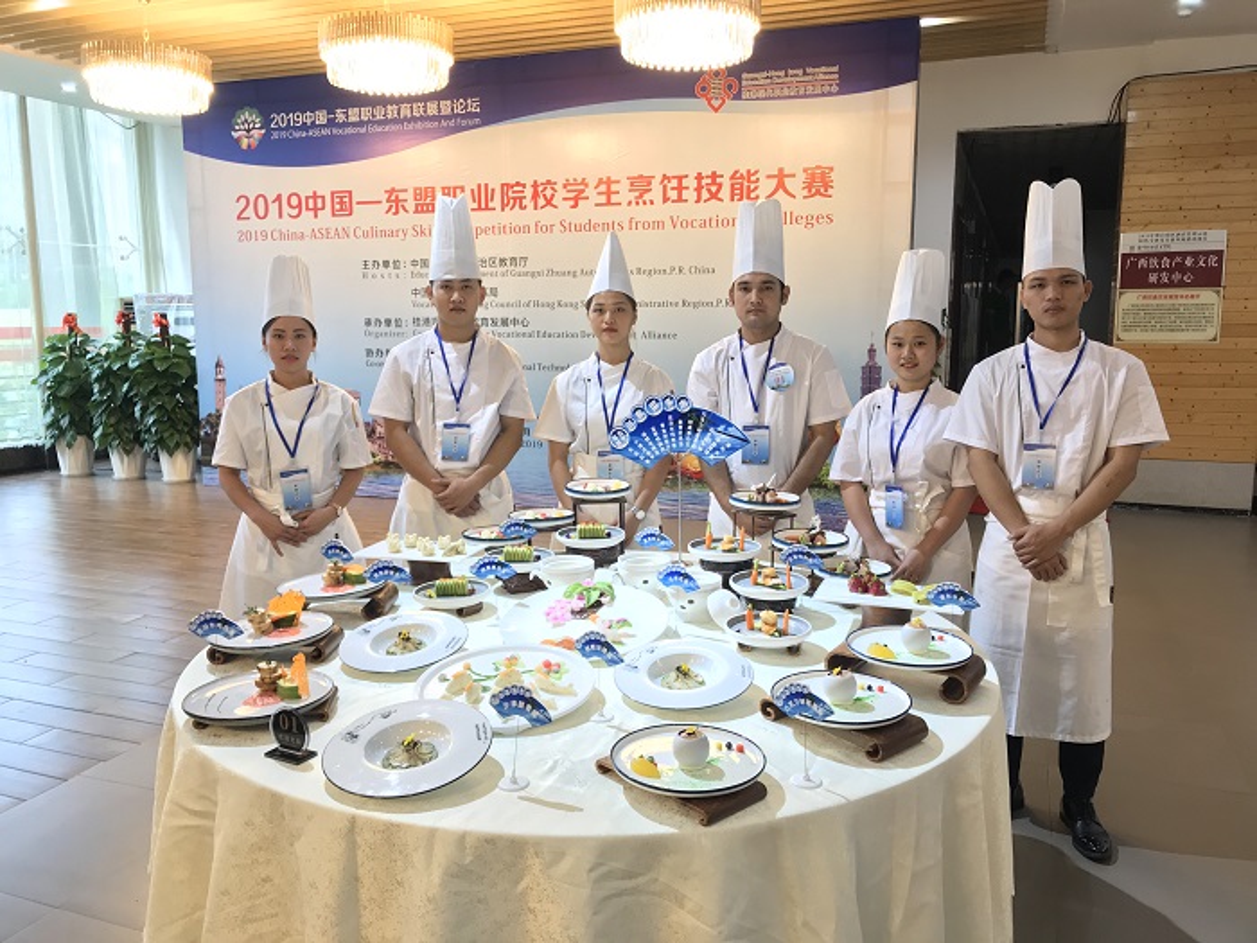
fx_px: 1017
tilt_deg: -8.8
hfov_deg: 63.4
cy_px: 472
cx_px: 628
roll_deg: +1.1
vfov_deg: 49.7
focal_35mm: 28
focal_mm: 3.99
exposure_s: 1/33
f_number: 1.8
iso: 40
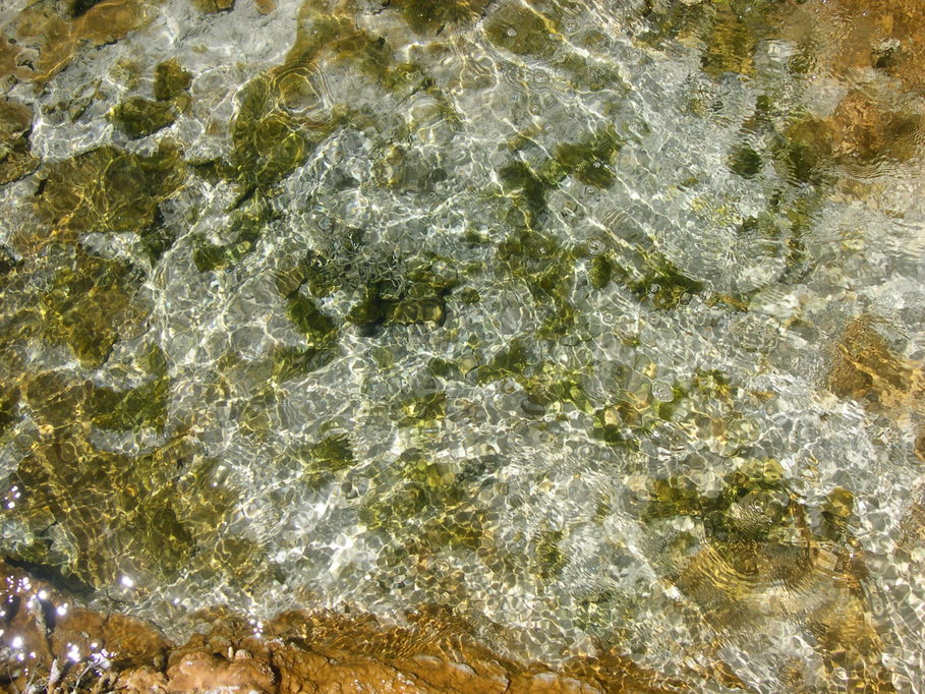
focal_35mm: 38
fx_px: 1016
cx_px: 462
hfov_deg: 49.0
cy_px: 347
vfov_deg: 37.7
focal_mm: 8
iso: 100
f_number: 7.6
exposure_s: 1/278
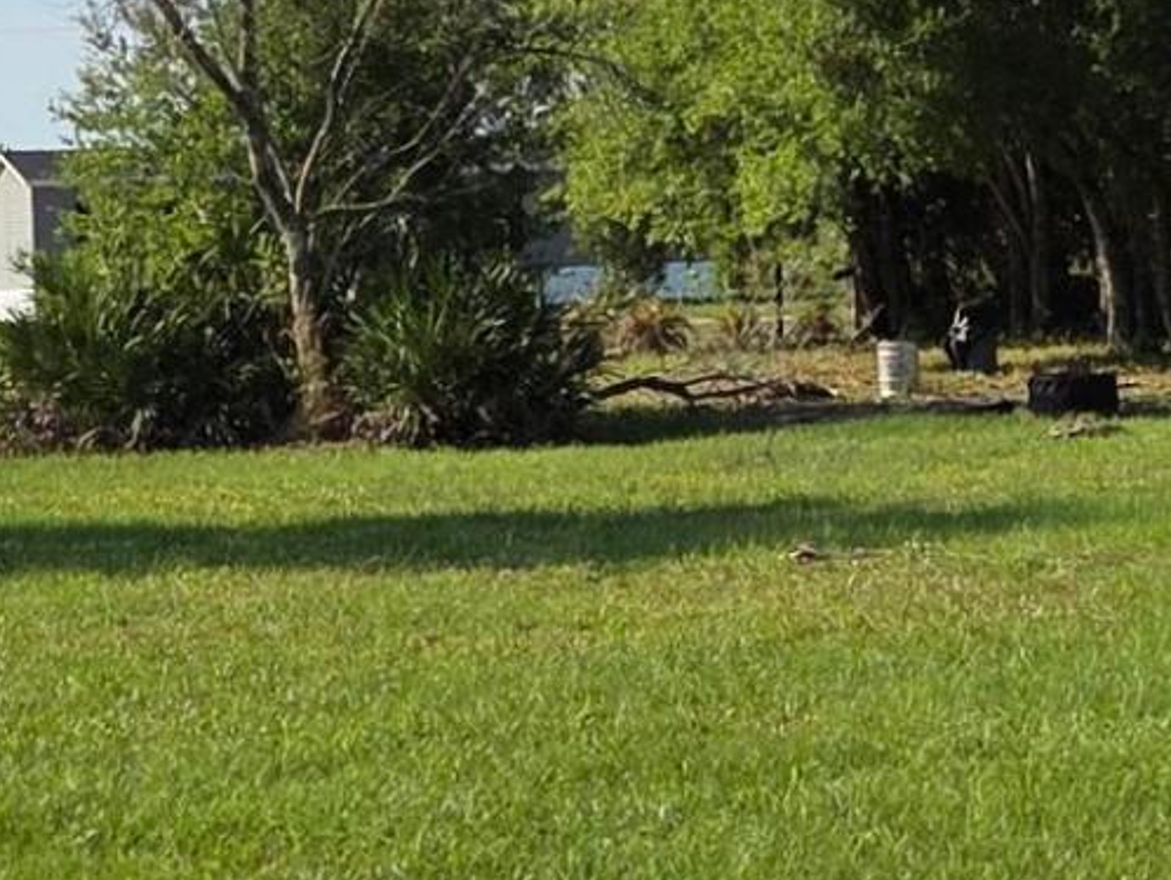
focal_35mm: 133
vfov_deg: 11.1
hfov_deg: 14.8
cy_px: 45
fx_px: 4501
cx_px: 851
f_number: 1.8
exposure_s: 1/6839
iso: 80
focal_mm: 5.4
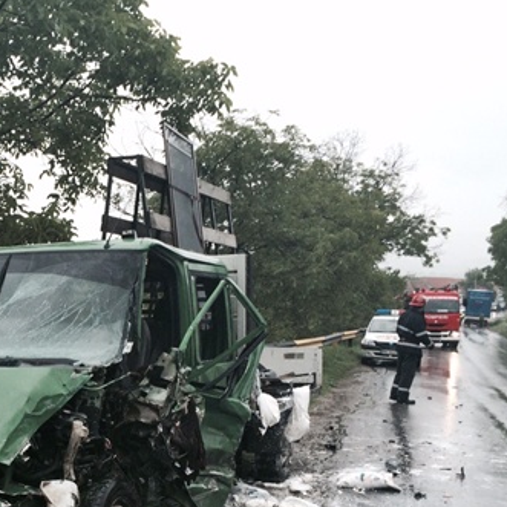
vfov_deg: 30.2
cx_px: 49
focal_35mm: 56
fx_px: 928
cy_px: 365
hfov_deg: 29.3
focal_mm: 4.12
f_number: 2.2
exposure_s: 1/427
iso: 32
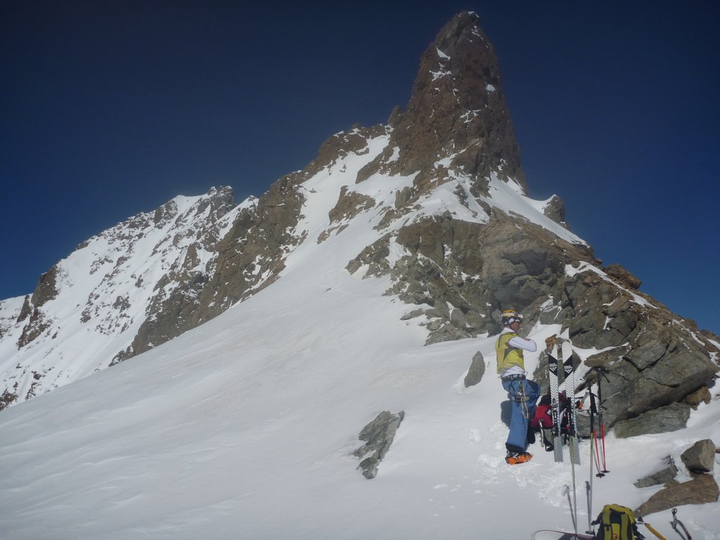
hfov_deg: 63.4
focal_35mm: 28
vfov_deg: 49.7
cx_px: 360
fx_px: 582
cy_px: 270
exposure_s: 1/400
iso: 80
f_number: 10
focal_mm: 4.9
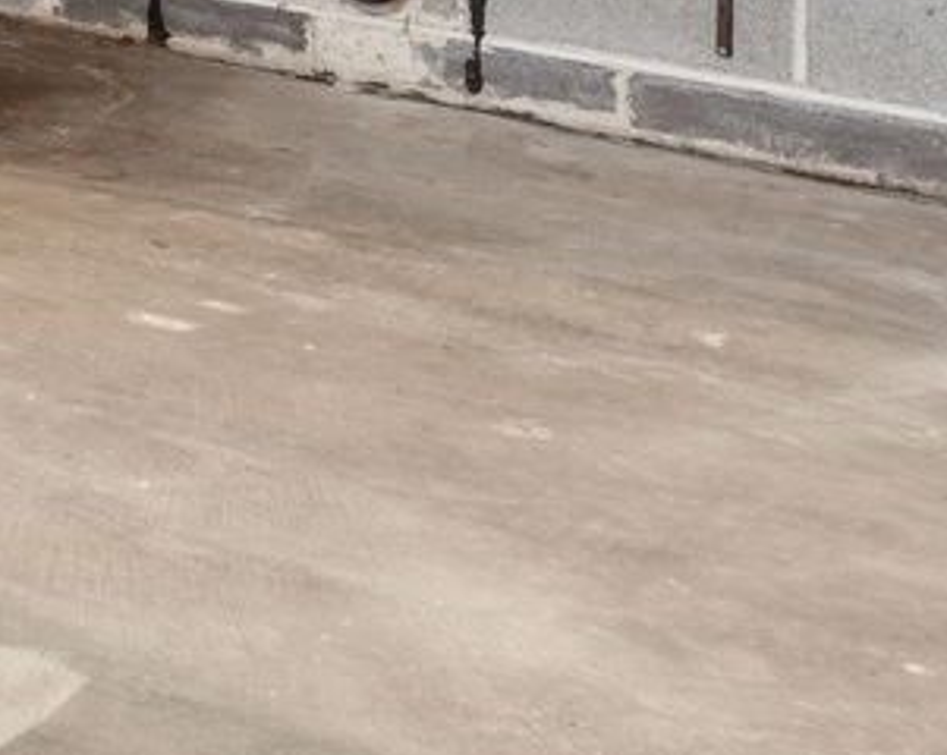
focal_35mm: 86
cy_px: -519
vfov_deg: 15.7
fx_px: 2407
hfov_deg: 13.5
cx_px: -1510
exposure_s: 1.6
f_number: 7.1
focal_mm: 17
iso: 800
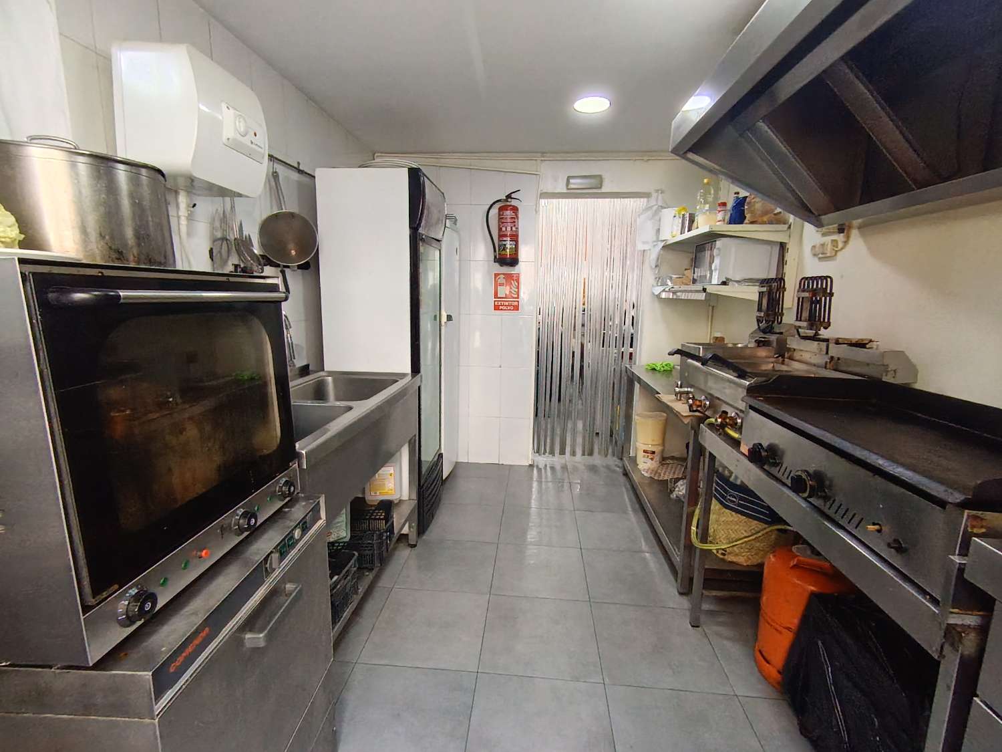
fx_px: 492
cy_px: 376
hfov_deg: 91.0
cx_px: 501
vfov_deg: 74.7
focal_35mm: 17
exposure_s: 1/33.3
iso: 753
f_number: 2.2
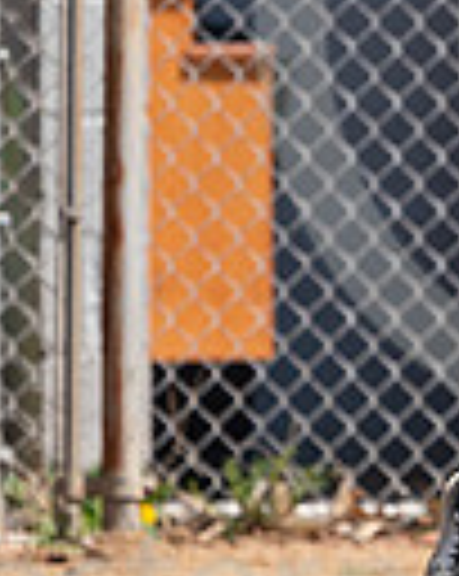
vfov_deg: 2.3
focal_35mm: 850
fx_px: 14468
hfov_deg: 1.8
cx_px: 639
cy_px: 196
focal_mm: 200
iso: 200
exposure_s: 1/2500
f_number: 3.2
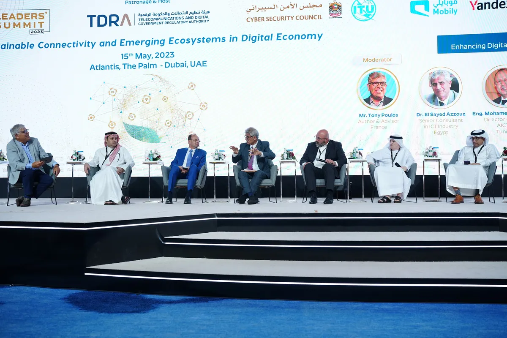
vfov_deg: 37.9
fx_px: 493
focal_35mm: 35
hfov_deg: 54.4
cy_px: 169
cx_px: 254
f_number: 2.8
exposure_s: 1/200
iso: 640
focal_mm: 35
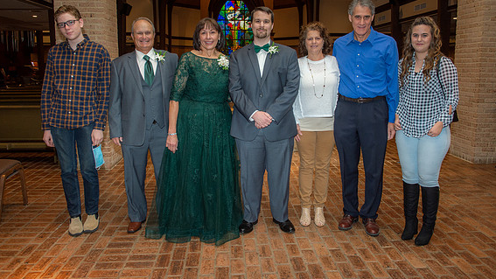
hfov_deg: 64.3
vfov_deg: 38.8
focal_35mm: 30
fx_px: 395
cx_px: 248
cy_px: 113
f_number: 5.6
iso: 1250
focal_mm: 28
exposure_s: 1/160
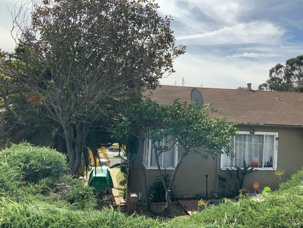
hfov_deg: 61.7
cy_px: 114
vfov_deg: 48.2
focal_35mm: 29
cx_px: 152
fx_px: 254
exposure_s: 1/1848
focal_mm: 3
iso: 16
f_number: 1.8
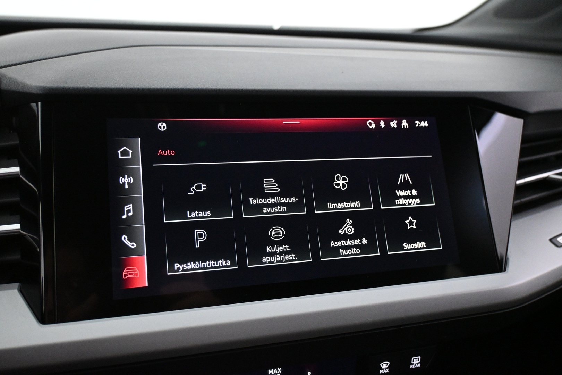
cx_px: 281
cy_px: 188
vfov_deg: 41.7
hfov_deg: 59.5
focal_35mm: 32
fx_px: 492
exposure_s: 1/60
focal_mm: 21
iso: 4000
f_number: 4
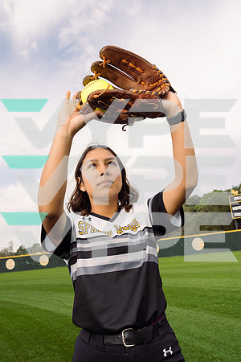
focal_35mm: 35
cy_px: 181
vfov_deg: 54.4
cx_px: 120
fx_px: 351
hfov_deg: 37.9
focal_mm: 35
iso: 125
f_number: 8
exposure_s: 1/200
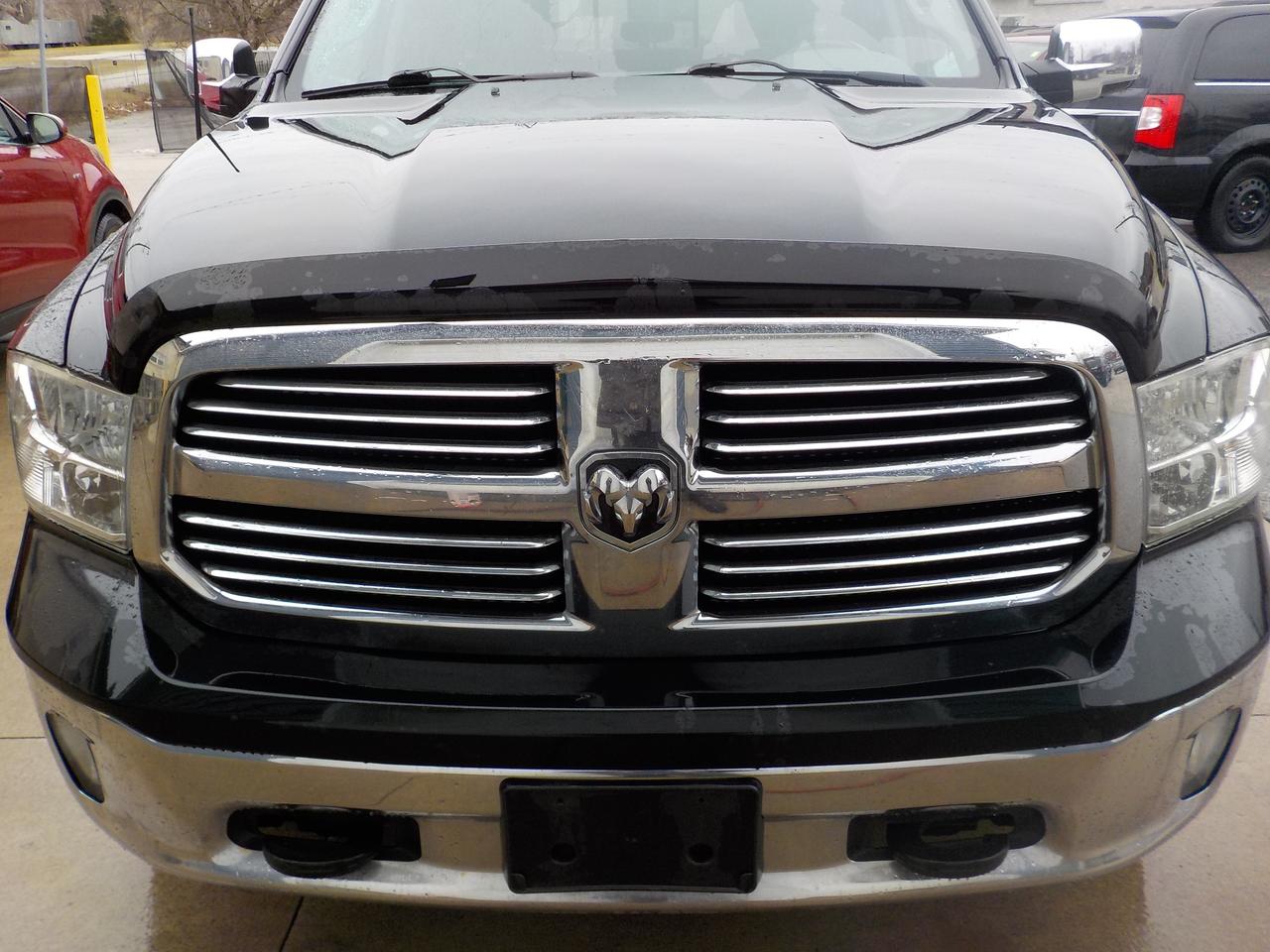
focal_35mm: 30
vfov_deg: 46.8
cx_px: 635
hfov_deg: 60.0
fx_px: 1101
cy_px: 476
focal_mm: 4.1
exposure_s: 1/100
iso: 125
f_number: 3.3
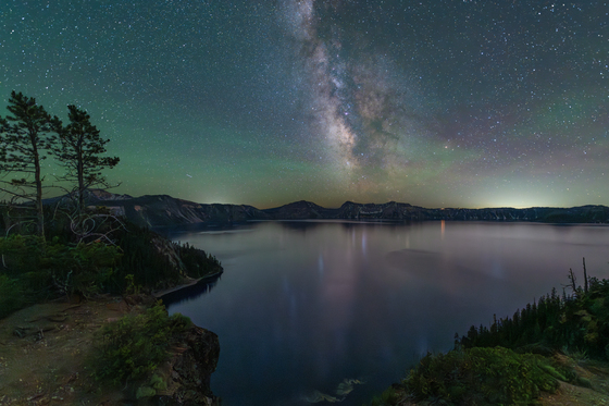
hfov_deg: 104.3
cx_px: 304
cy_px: 203
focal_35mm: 14
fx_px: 237
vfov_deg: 81.2
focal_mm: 14
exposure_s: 15
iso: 2500
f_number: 2
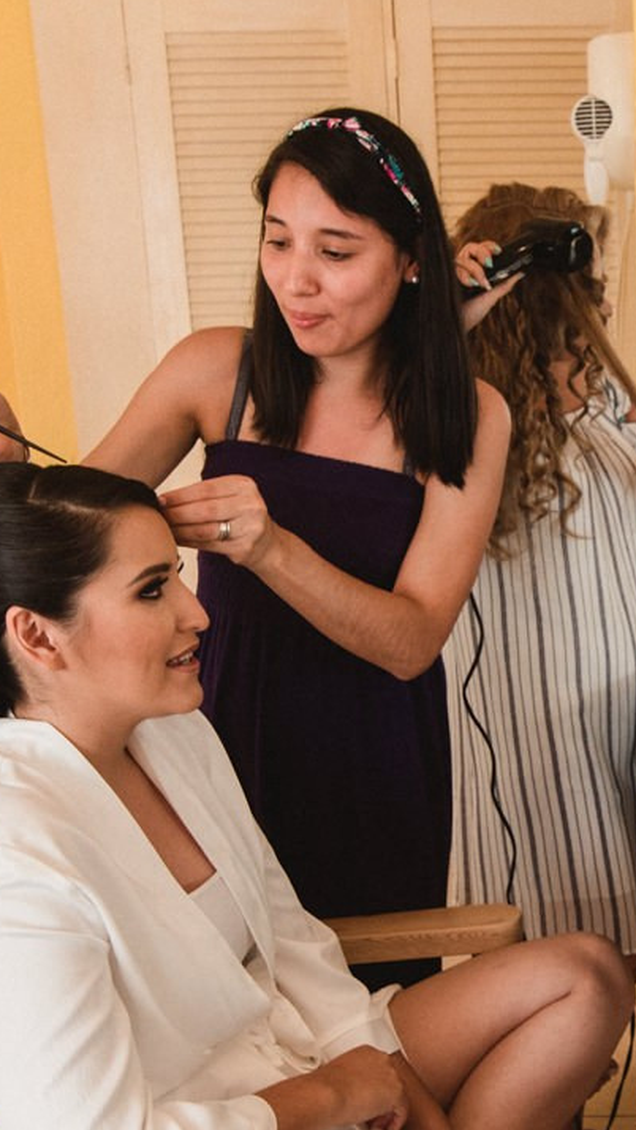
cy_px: 668
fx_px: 1440
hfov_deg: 23.8
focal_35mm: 48
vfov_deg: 42.7
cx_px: 634
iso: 400
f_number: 4
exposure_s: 1/320
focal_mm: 16
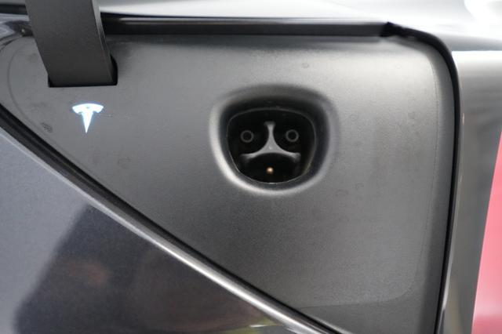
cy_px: 167
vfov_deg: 46.4
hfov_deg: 65.5
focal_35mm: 28
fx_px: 390
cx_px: 251
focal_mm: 28
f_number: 2.8
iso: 10000
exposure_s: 1/320
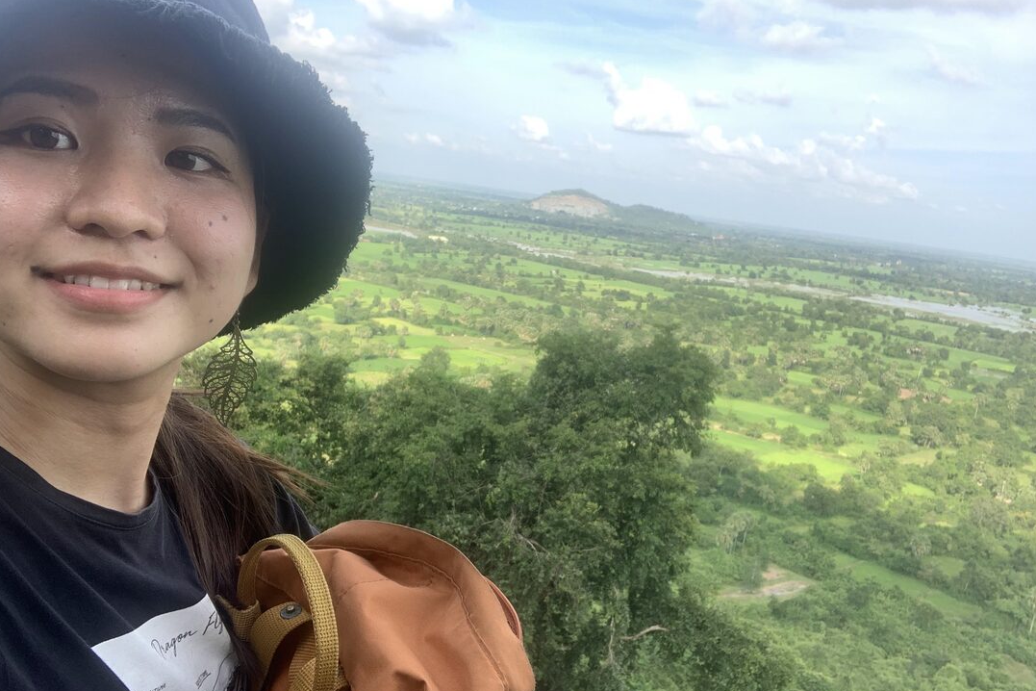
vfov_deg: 38.8
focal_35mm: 34
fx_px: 978
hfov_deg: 55.8
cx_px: 522
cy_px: 378
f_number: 2.2
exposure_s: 1/151
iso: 16
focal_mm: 2.87
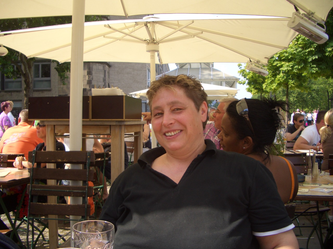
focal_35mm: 35
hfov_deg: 52.6
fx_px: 337
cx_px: 166
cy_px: 124
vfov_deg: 40.7
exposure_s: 1/400
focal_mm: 5.8
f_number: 2.6
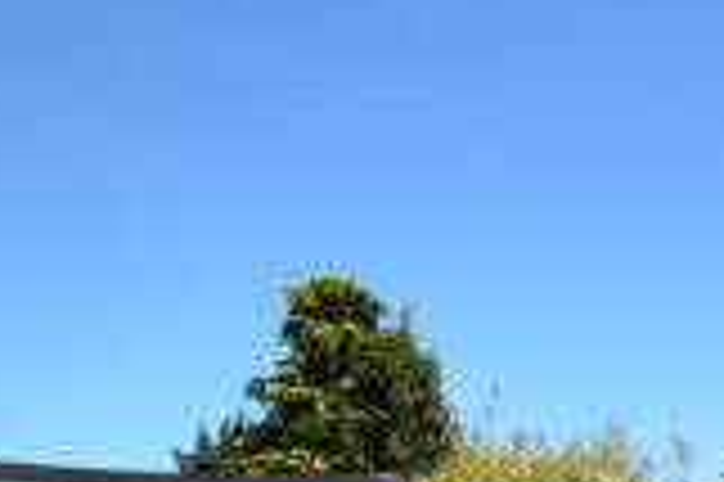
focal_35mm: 61
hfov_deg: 26.4
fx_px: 1226
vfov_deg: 19.9
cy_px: 669
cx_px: 1005
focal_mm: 10
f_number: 8
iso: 100
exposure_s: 1/250
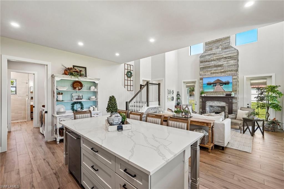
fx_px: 130
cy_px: 94
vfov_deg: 72.0
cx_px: 142
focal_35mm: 16
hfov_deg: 95.0
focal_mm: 16.5
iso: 400
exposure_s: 1/20
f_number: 8
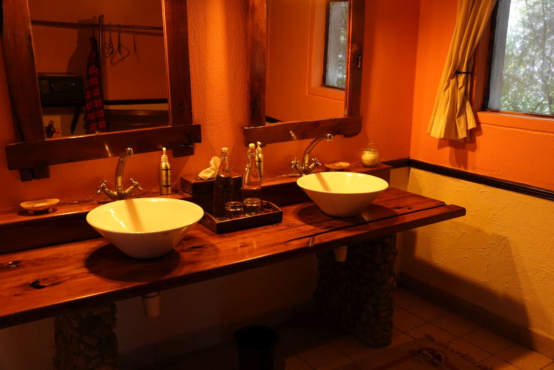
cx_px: 277
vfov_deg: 38.9
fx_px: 523
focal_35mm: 34
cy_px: 185
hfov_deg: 55.8
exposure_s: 1/20
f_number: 2.8
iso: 800
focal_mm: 12.33
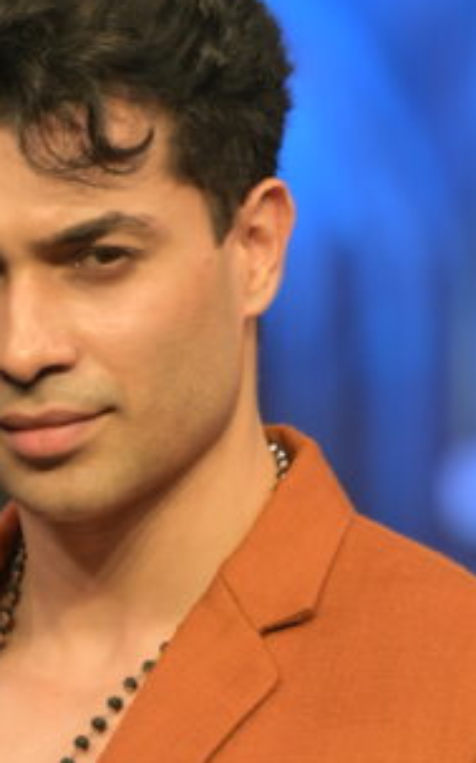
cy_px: 1017
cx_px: -25
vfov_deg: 2.7
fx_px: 16130
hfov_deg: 1.7
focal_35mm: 776
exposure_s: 1/160
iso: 160
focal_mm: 200
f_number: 3.5
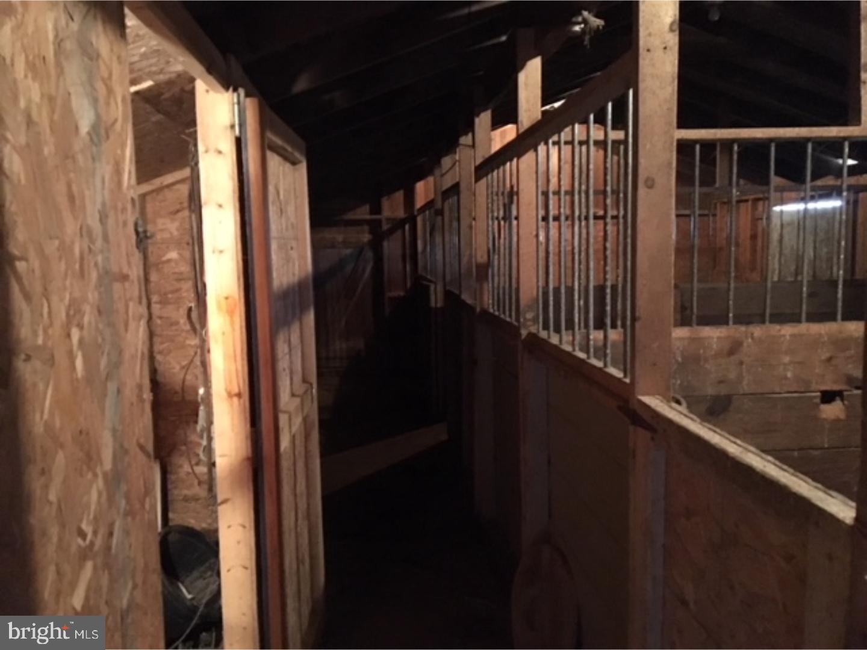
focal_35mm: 29
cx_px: 434
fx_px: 726
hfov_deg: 61.7
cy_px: 325
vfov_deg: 48.2
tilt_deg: -6.6
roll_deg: +0.2
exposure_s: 1/15
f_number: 2.2
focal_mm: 4.15
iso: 1000
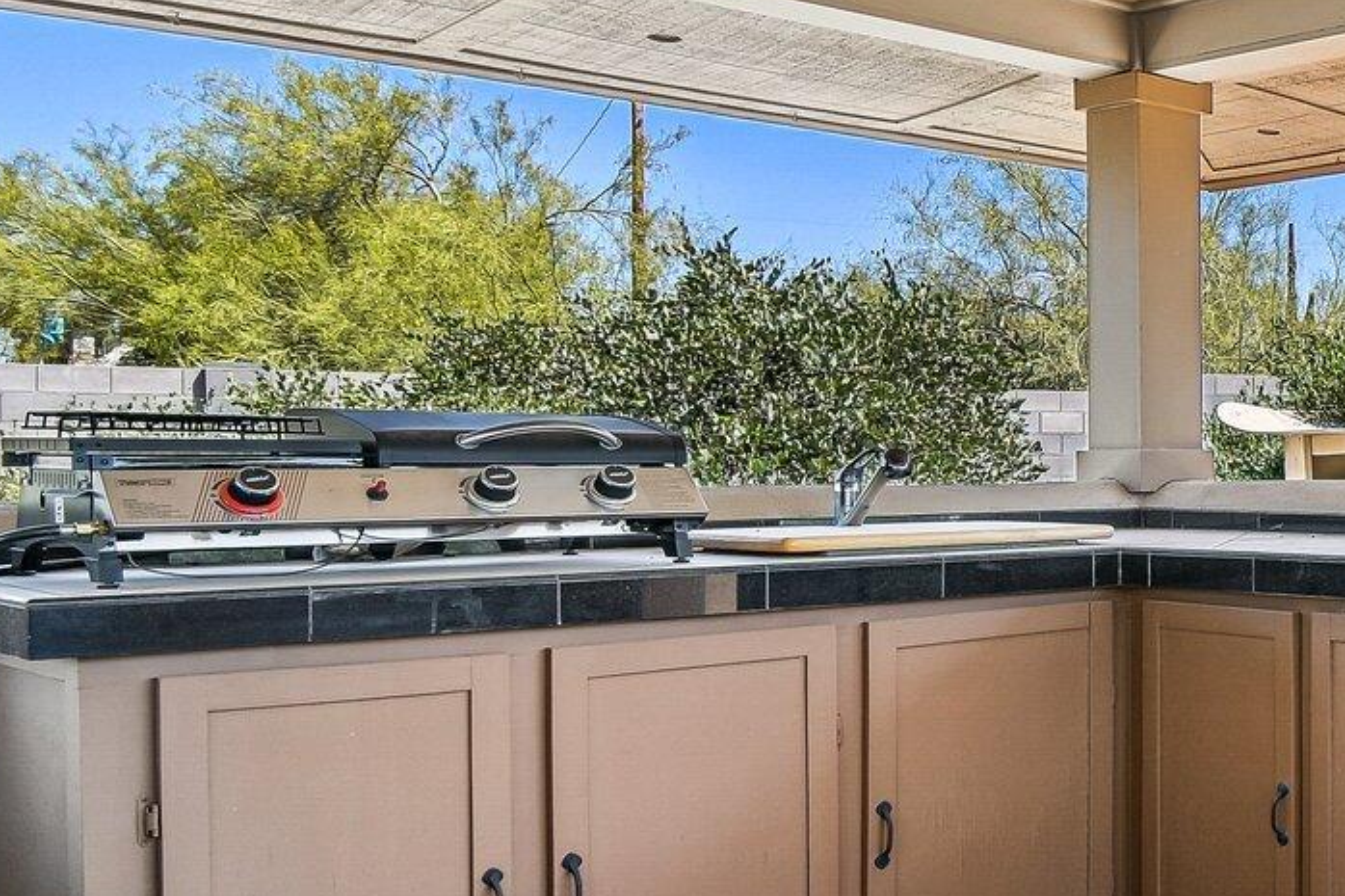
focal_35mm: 44
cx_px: 1827
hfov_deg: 31.7
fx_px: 1643
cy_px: 465
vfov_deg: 30.5
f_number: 8
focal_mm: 10
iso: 100
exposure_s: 1/100
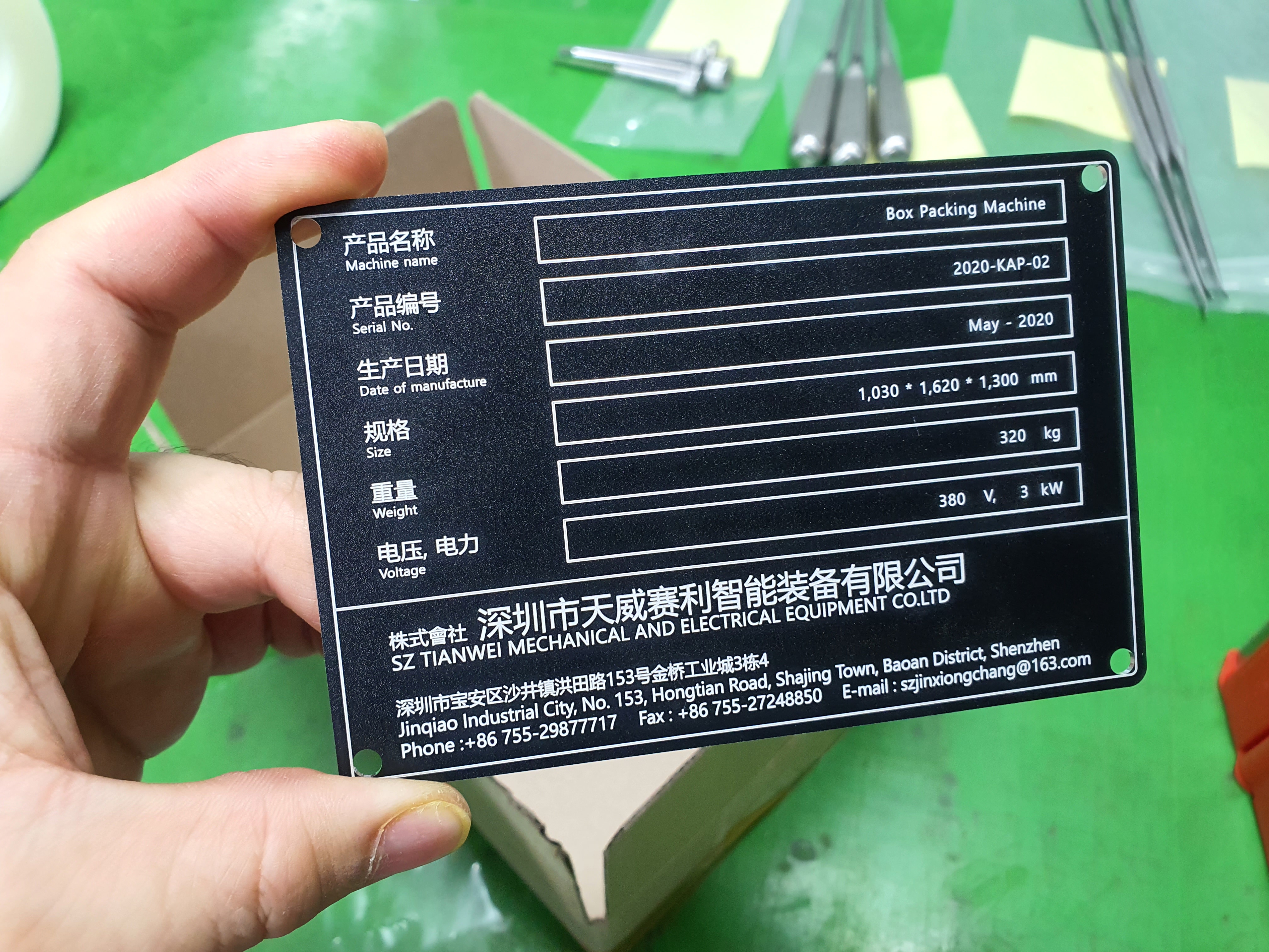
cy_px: 476
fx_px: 953
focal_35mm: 26
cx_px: 634
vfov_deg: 53.1
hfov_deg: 67.3
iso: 200
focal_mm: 4.3
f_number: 2.4
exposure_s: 1/40
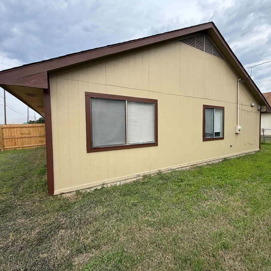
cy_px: 133
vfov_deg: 84.0
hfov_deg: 83.5
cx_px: 154
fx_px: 151
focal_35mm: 17
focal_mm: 2.22
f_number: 2.2
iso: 50
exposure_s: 1/760
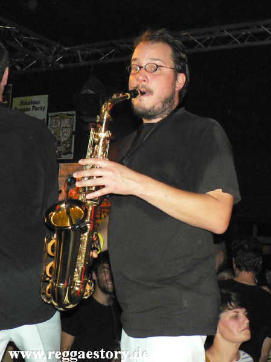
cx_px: 136
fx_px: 366
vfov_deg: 52.7
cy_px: 181
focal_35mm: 35
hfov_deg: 40.6
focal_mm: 6
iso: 400
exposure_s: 1/60
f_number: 2.8
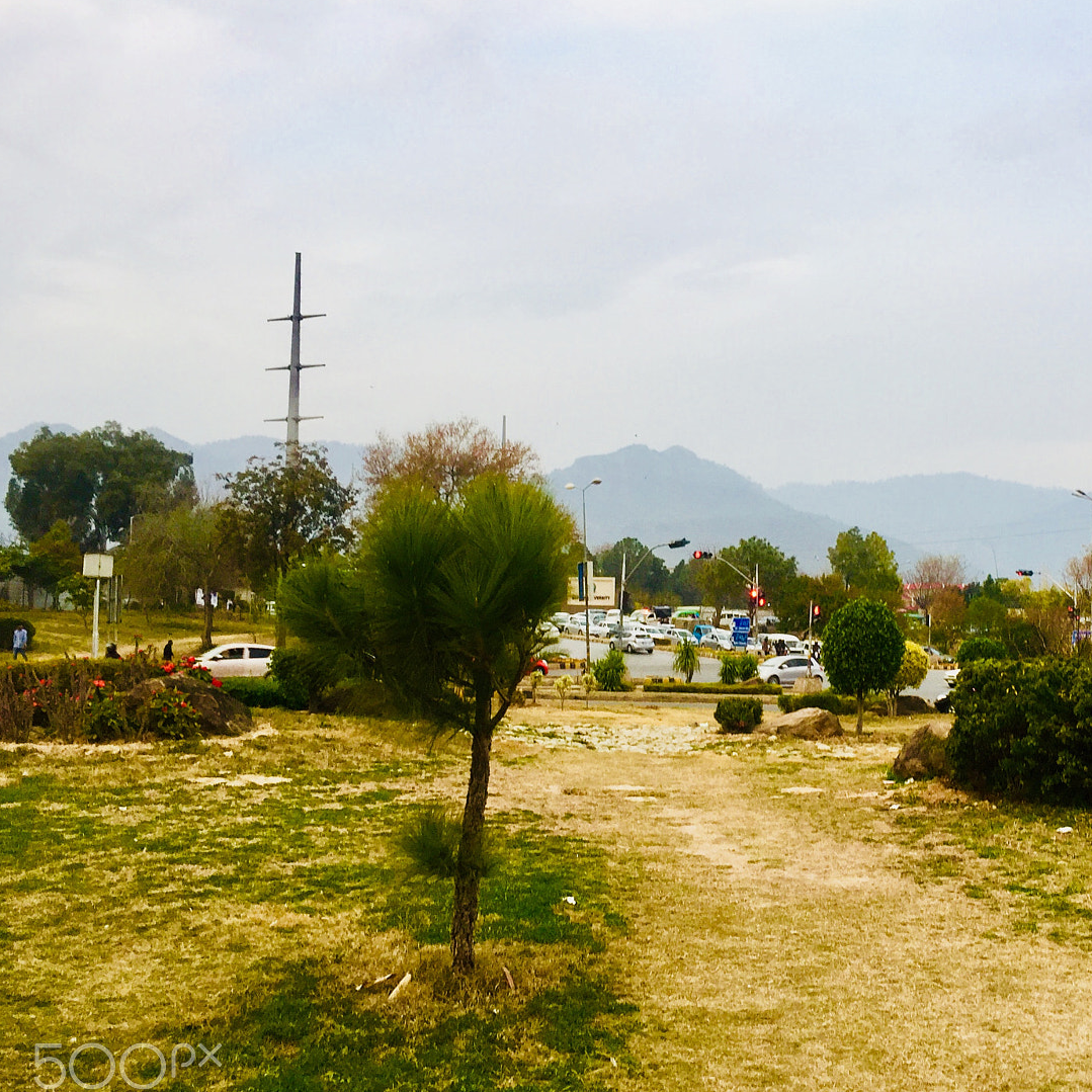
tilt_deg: +1.8
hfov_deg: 42.9
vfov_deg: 43.8
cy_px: 592
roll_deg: -1.2
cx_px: 780
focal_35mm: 38
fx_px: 1356
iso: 50
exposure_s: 1/100
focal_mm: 4.15
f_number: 2.2
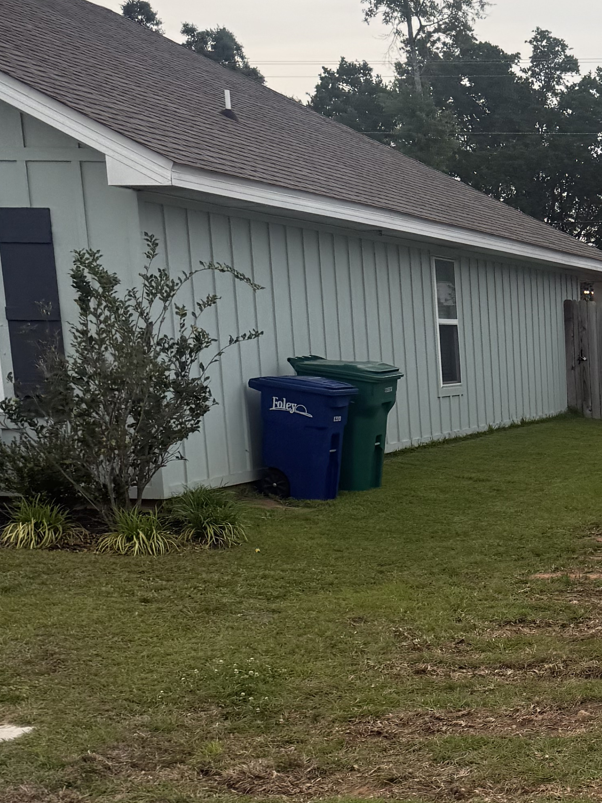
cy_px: 744
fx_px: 1600
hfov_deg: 19.2
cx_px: 850
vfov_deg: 27.0
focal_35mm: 69
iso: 80
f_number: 1.78
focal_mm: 6.76
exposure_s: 1/342
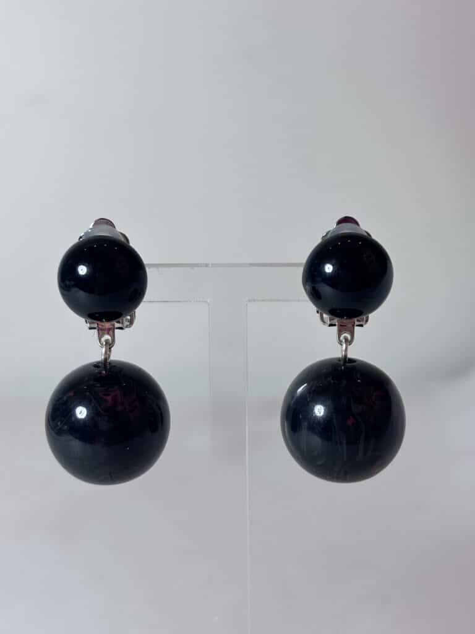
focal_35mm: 52
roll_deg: -1.3
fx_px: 951
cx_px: 238
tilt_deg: -15.3
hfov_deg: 28.0
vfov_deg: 36.8
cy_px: 317
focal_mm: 5.96
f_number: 1.6
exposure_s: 1/133
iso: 25
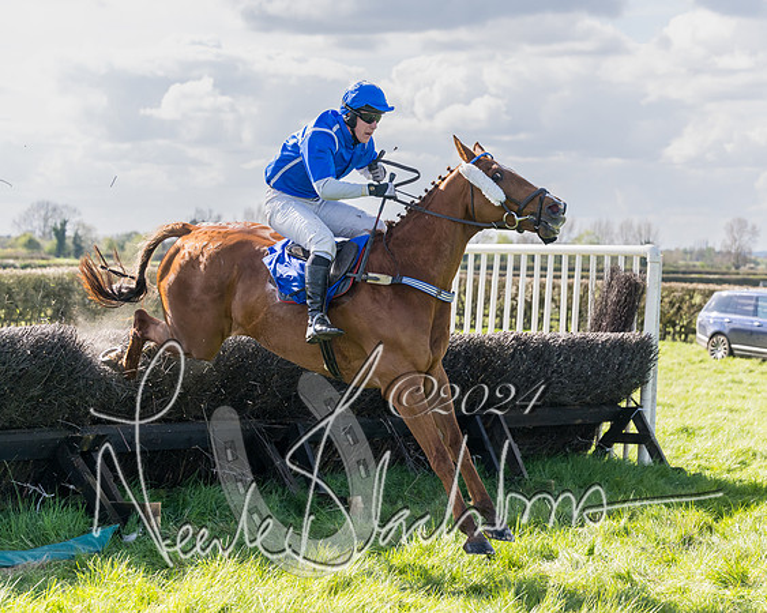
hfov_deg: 19.3
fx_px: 2260
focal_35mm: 100
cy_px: 275
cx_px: 405
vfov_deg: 15.4
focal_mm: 70
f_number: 4
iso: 400
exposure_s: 1/2000
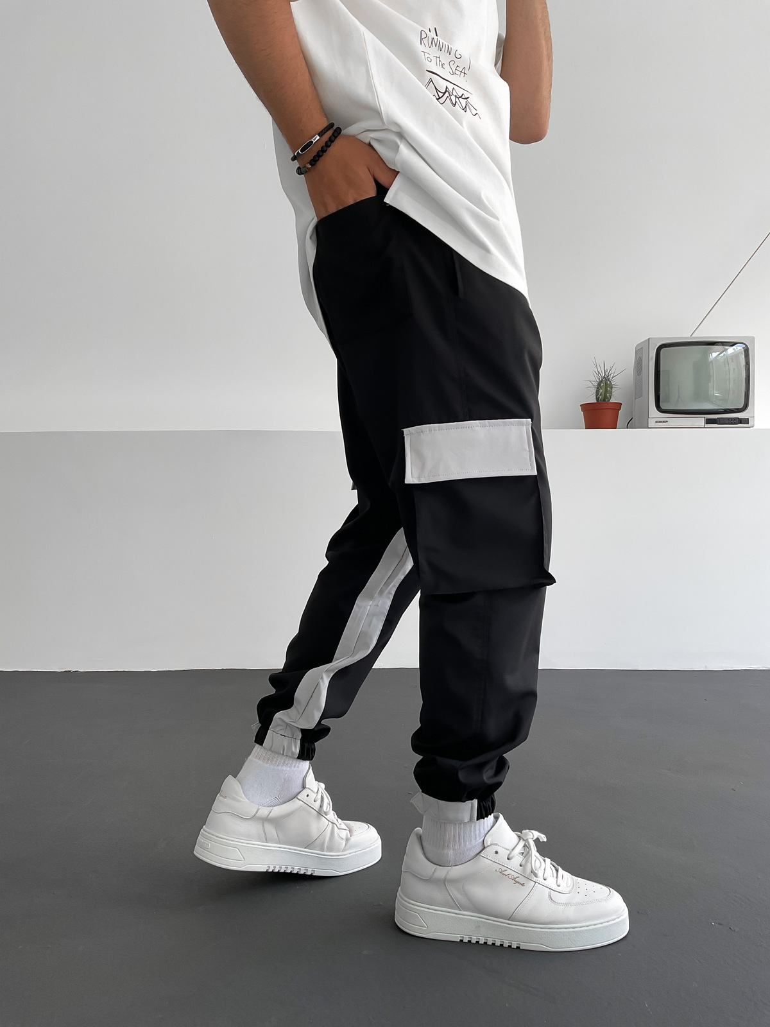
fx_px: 860
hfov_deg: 48.2
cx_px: 385
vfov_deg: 61.7
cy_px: 514
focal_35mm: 29
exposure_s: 1/120
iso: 32
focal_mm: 3
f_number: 1.8
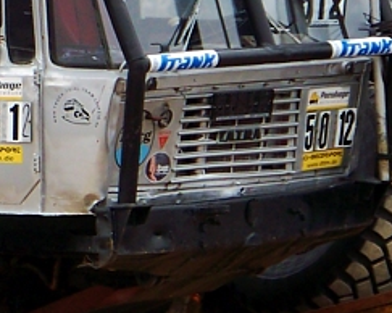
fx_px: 8787
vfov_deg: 2.0
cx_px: -348
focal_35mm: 758
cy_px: 87
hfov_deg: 2.5
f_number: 3.6
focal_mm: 29.3
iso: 70
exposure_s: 1/200
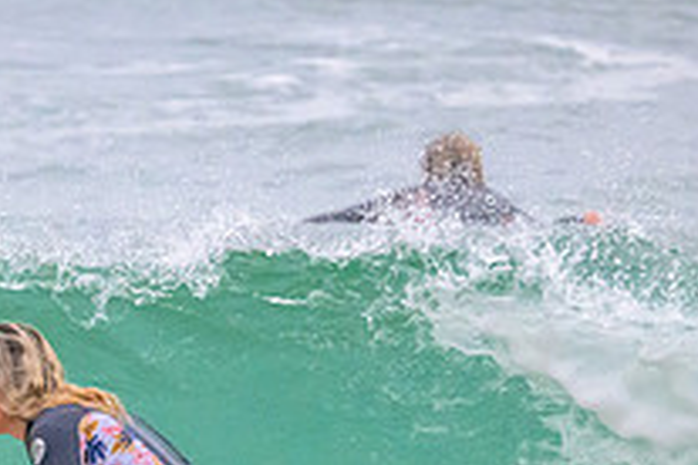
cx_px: -10
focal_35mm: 1486
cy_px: 564
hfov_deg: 1.4
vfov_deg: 0.9
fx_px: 28810
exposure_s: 1/1250
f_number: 11
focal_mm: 530
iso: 11400
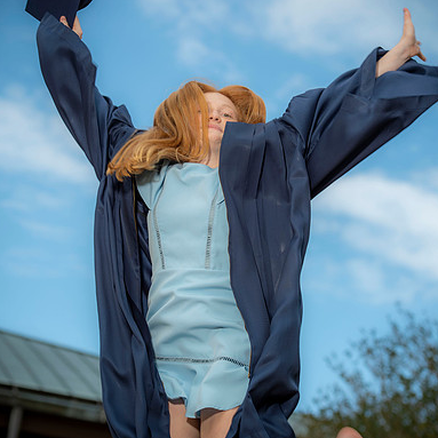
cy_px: 218
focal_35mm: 126
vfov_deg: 13.8
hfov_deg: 13.8
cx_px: 225
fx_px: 1804
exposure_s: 1/250
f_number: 5
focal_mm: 98
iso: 80
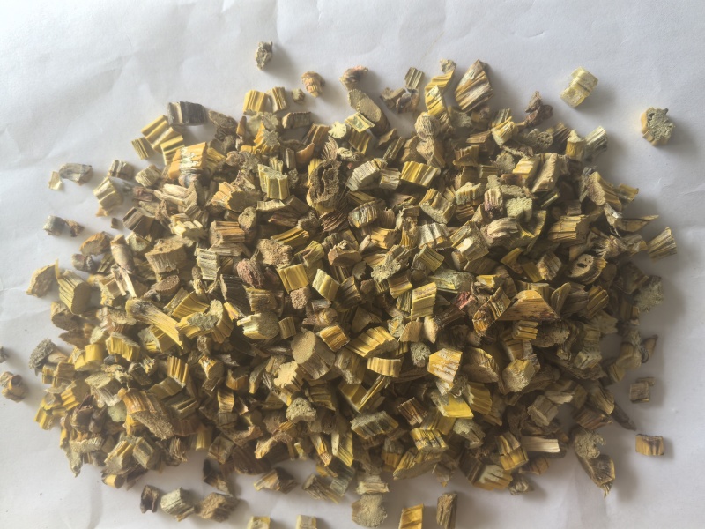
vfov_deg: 51.4
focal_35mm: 27
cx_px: 352
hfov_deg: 65.3
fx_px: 550
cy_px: 264
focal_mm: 5.75
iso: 160
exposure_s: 1/50
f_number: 2
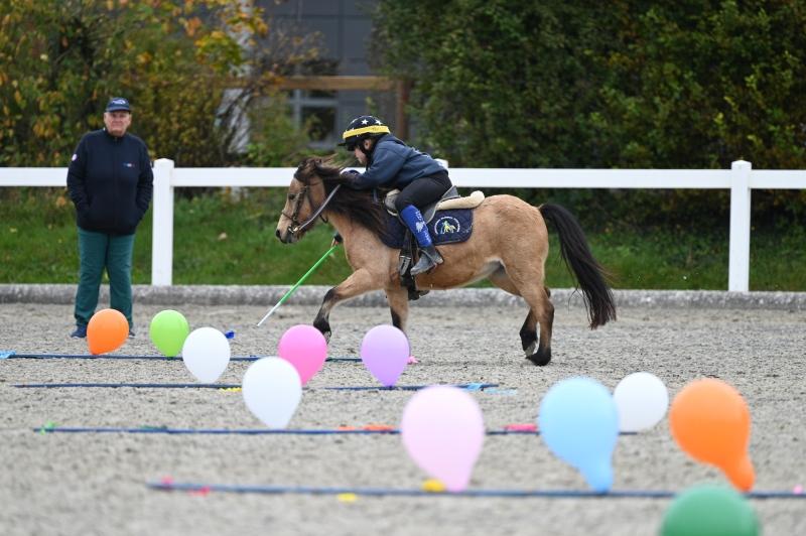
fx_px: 8948
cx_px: 403
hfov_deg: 5.2
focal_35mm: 400
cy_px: 268
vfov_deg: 3.4
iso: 1100
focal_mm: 400
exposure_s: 1/800
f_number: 5.6
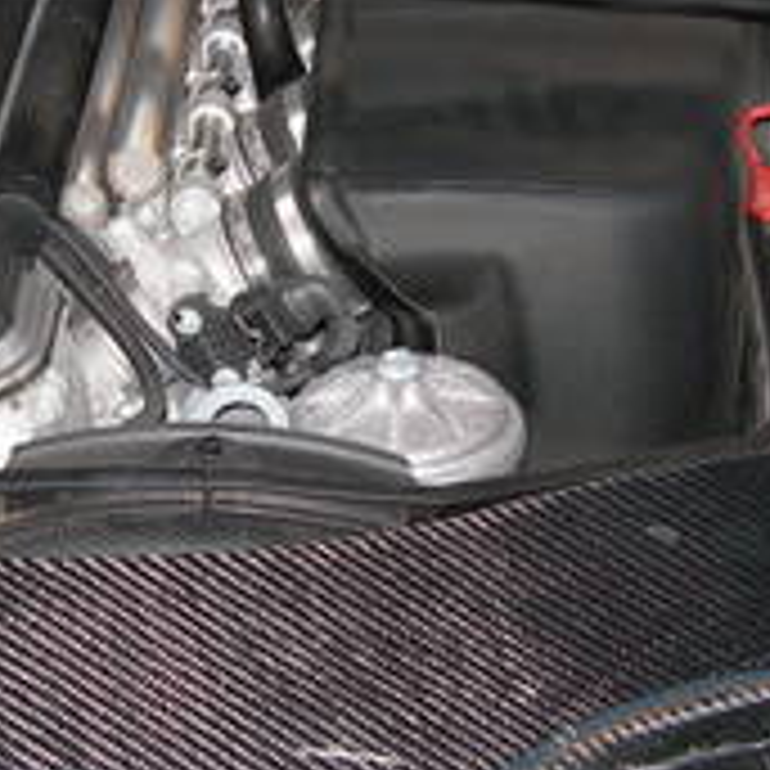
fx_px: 3171
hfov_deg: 13.8
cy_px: 419
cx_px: 396
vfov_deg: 13.8
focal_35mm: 126
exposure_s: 1/60.1
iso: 56
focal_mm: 7.8
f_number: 2.8
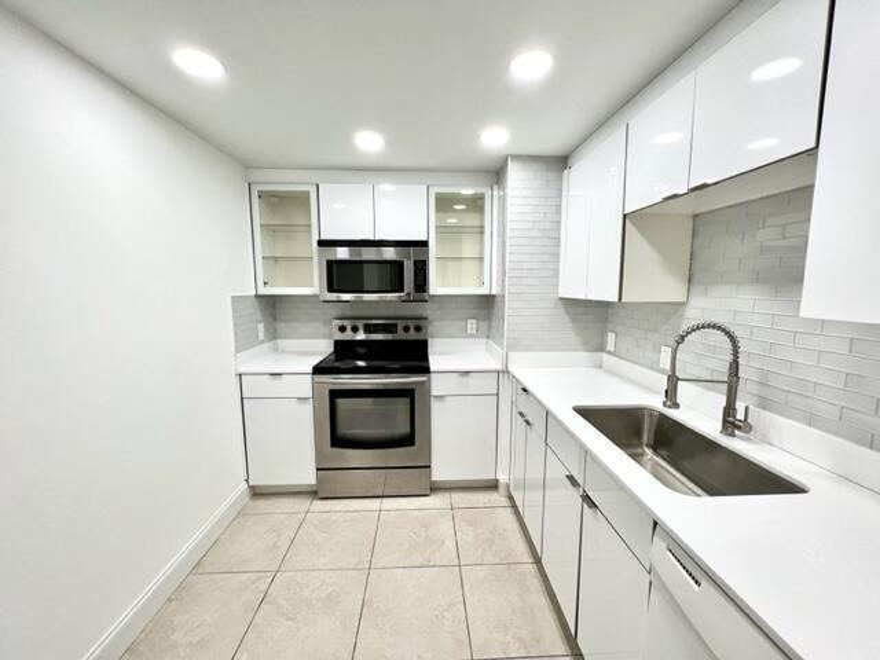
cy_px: 330
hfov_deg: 106.2
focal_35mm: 13
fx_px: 330
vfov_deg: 89.9
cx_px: 440
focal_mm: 1.57
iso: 64
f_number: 1.8
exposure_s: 1/120
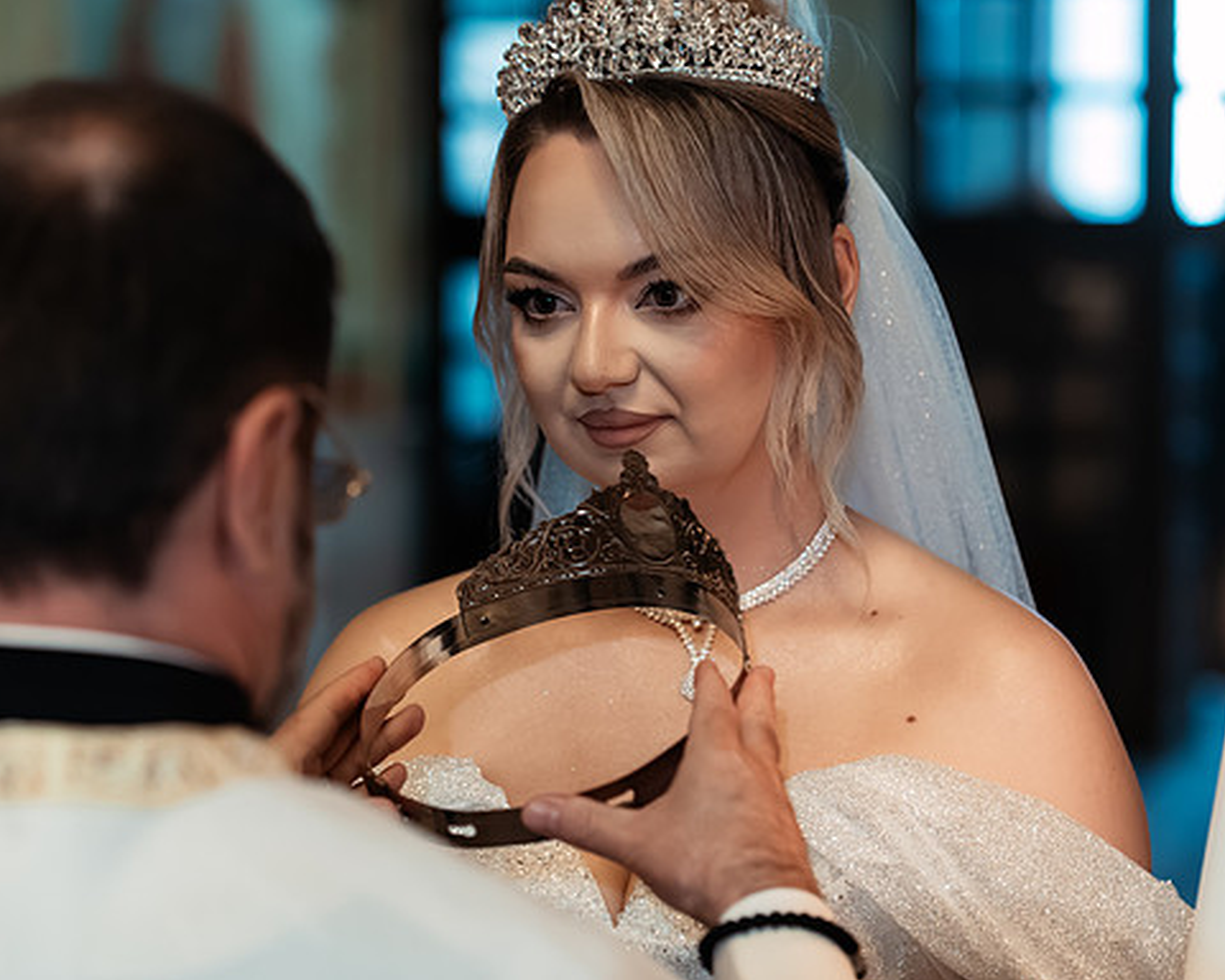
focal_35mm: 102
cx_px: 679
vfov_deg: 15.1
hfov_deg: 18.8
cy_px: 489
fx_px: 3698
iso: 3200
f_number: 3.5
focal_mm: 90
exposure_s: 1/250
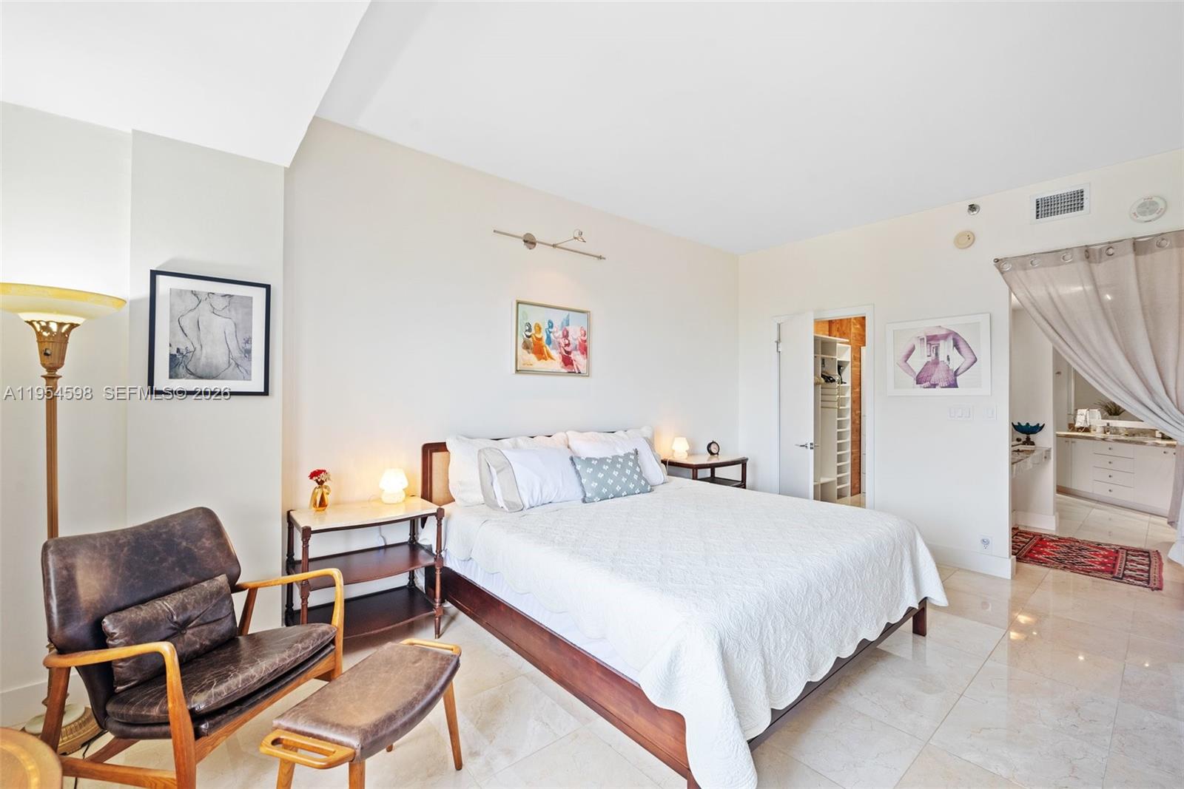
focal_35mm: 14
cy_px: 394
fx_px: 460
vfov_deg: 81.2
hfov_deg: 104.2
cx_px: 592
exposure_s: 1/13
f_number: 8
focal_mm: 14
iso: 900
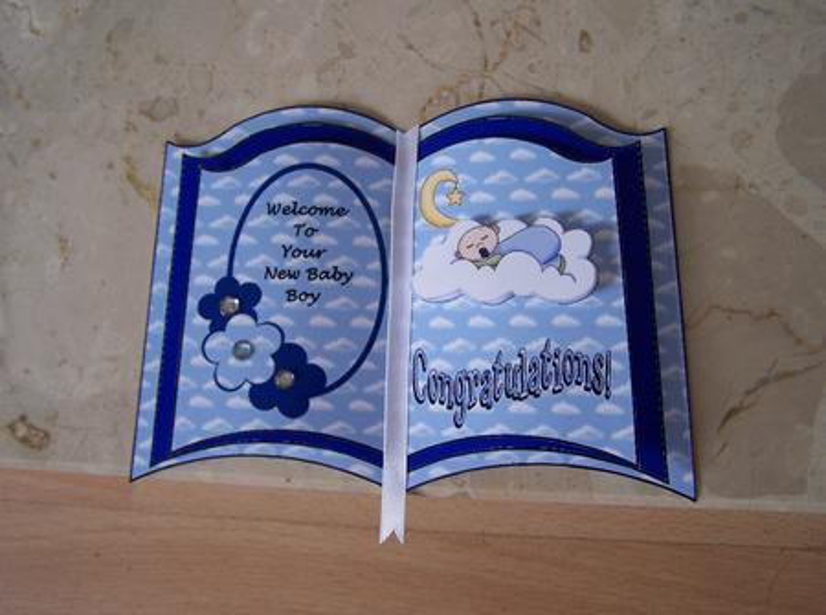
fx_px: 904
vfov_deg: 37.6
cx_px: 413
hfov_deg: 49.1
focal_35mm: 38
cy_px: 308
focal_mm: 6.3
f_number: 2.8
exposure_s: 1/30
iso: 140
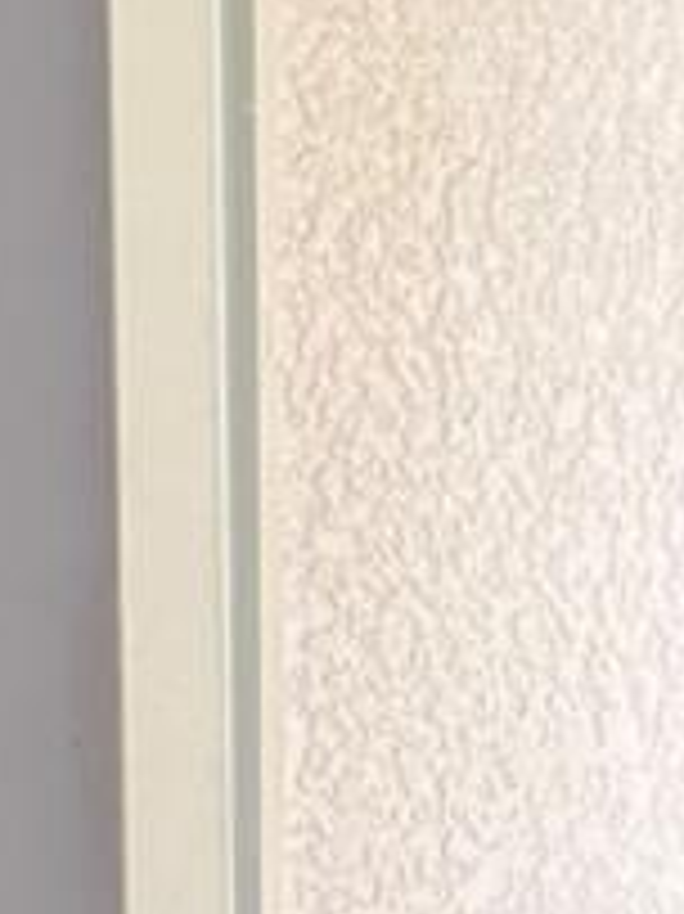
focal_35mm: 142
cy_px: -225
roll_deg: +0.8
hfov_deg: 8.9
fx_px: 3745
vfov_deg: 13.5
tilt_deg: -0.3
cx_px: -1242
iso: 200
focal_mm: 6.76
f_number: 1.78
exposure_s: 1/95
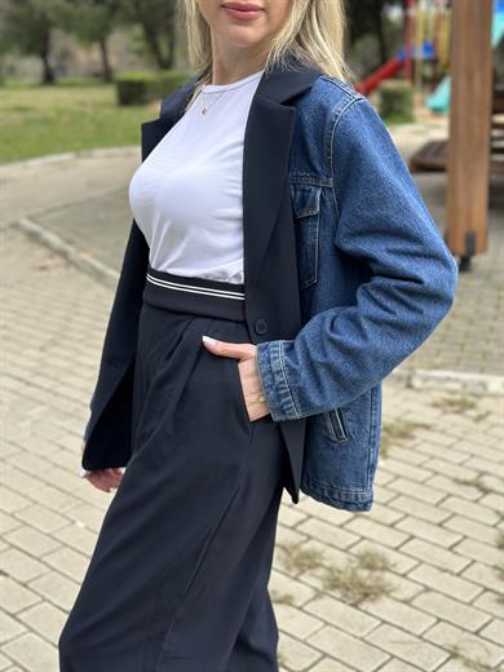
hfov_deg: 30.3
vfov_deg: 39.7
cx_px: 252
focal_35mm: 48
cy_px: 336
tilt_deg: -17.2
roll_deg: +1.3
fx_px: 932
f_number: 1.78
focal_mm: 6.86
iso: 80
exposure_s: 1/604
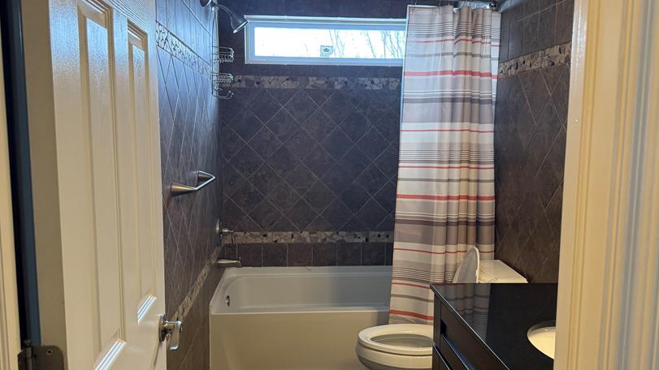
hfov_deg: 59.5
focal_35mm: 33
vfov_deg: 35.6
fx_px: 577
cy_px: 209
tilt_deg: -6.5
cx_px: 338
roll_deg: +0.5
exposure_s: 1/120
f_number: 1.78
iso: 320
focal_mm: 6.76
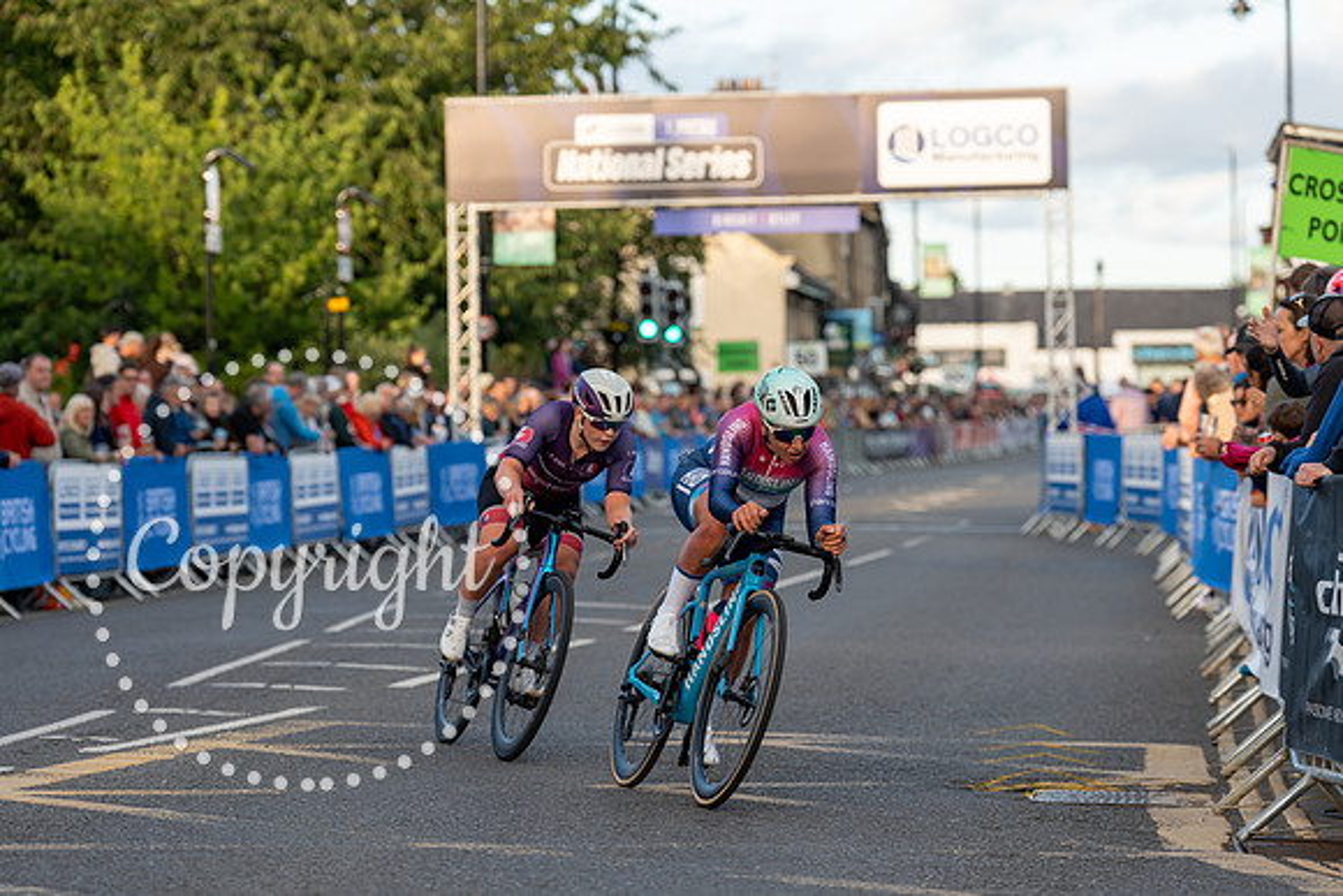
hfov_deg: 16.8
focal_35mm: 122
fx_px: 4552
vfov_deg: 11.2
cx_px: 672
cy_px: 448
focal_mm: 122
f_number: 3.5
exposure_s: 1/800
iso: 400
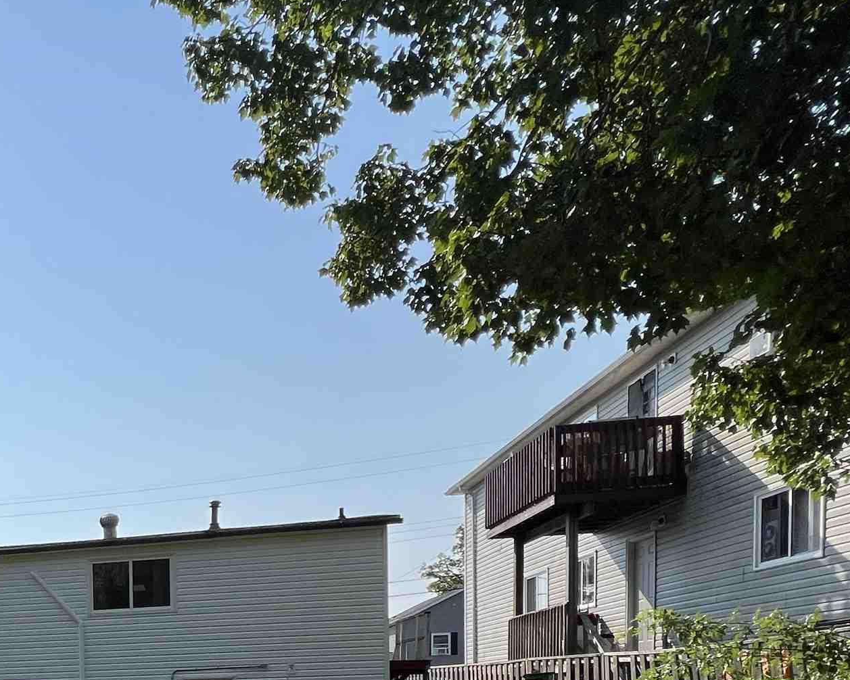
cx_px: -7
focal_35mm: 31
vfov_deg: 38.6
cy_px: 754
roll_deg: +1.3
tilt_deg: -3.9
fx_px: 780
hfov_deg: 47.2
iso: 32
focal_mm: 1.57
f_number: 1.8
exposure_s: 1/1672
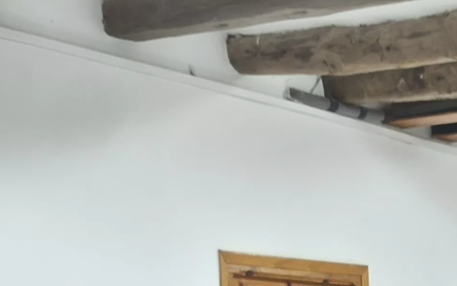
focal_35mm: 104
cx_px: 579
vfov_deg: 11.3
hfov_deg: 18.7
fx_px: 1296
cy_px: 583
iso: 1600
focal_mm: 6.18
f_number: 1.65
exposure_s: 1/33.3
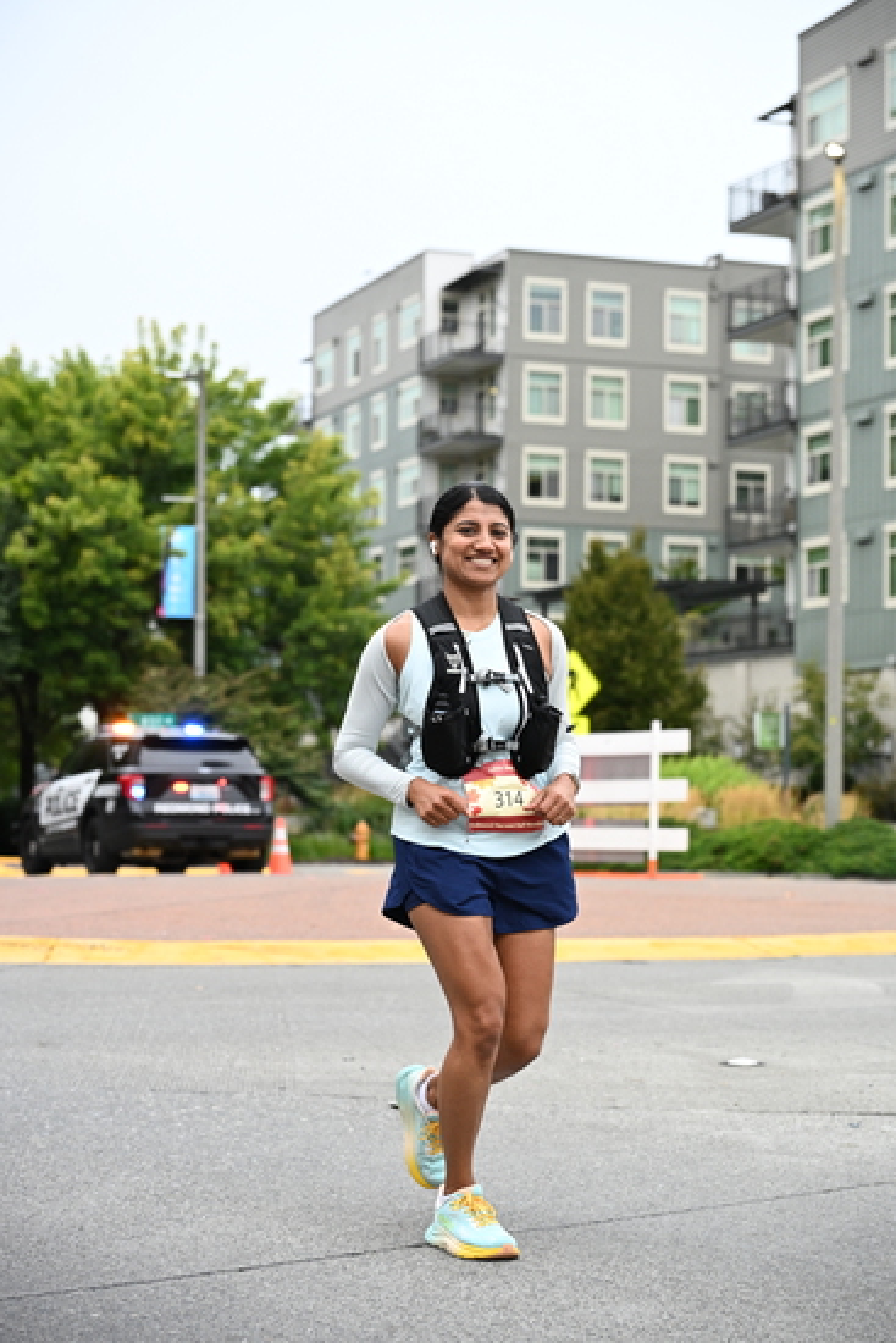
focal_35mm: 66
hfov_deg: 20.6
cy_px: 672
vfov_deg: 30.5
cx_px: 448
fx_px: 2462
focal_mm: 66
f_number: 4
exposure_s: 1/800
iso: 1600
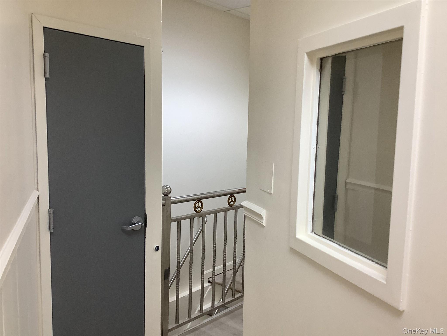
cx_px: 224
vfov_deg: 45.4
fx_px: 400
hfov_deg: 58.4
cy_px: 168
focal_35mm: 31
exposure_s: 1/60
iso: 80
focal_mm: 3.3
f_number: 2.4
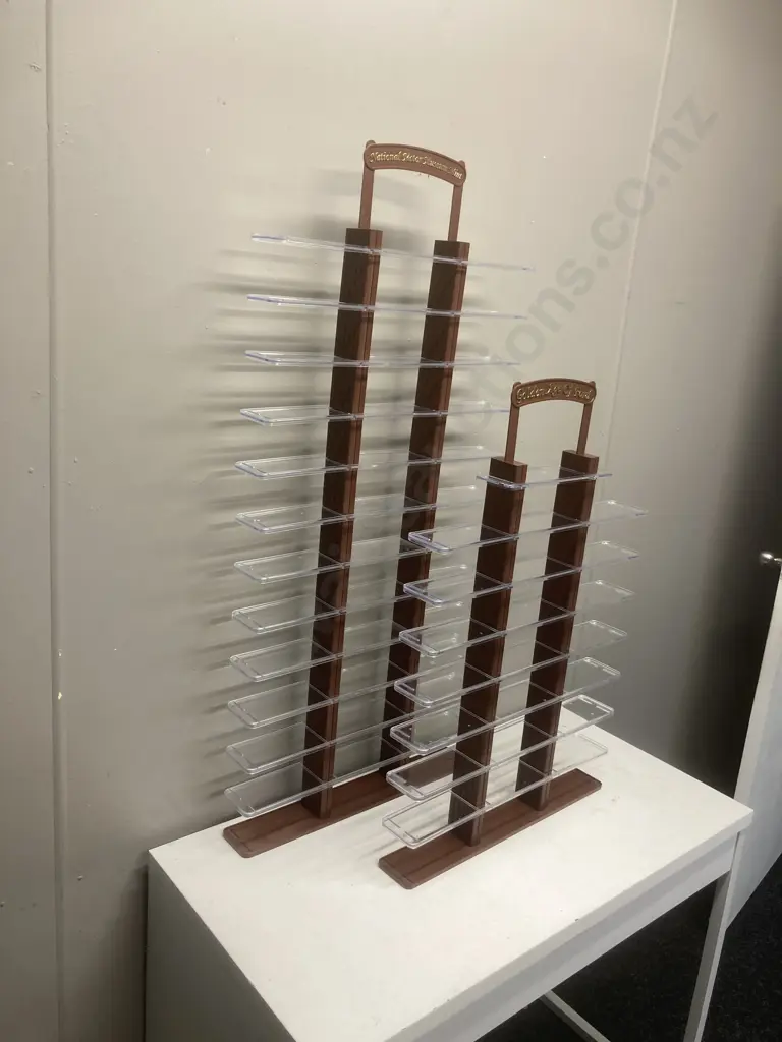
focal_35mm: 28
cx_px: 391
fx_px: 843
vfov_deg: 63.4
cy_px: 521
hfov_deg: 49.7
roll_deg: -6.1
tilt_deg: -12.9
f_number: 1.8
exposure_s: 1/50
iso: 64
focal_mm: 3.99
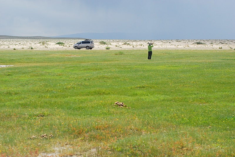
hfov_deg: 27.0
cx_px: 118
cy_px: 78
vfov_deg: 18.2
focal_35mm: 75
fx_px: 490
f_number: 5.6
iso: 400
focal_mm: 50
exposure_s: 1/2500
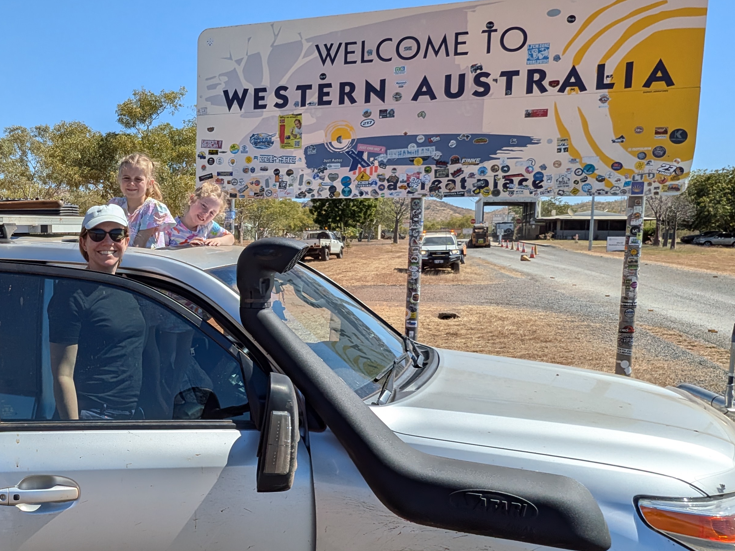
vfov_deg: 40.6
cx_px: 177
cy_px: 322
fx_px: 743
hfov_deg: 50.3
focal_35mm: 35
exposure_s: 1/2041
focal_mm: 2.74
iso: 42
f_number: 2.2
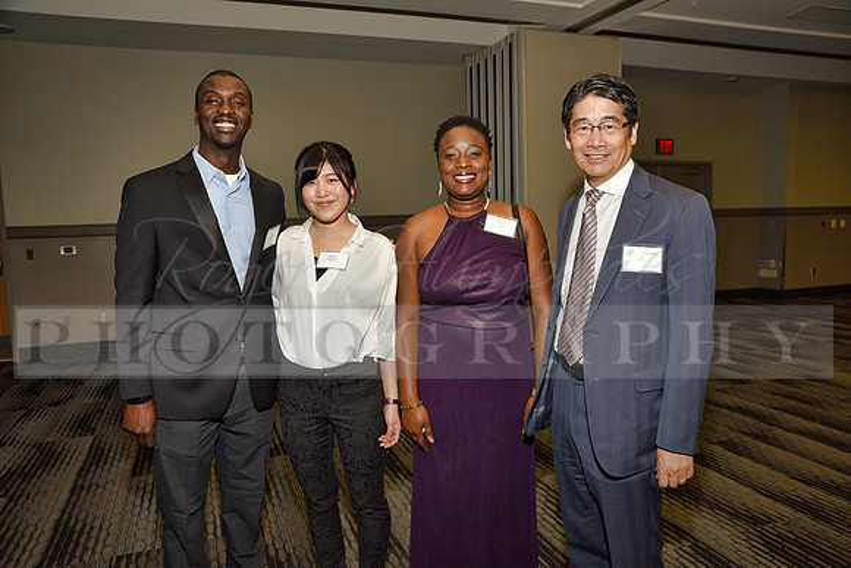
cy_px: 284
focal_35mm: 29
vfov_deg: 45.0
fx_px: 686
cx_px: 426
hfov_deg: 63.6
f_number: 5
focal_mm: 29
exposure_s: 1/60
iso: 200
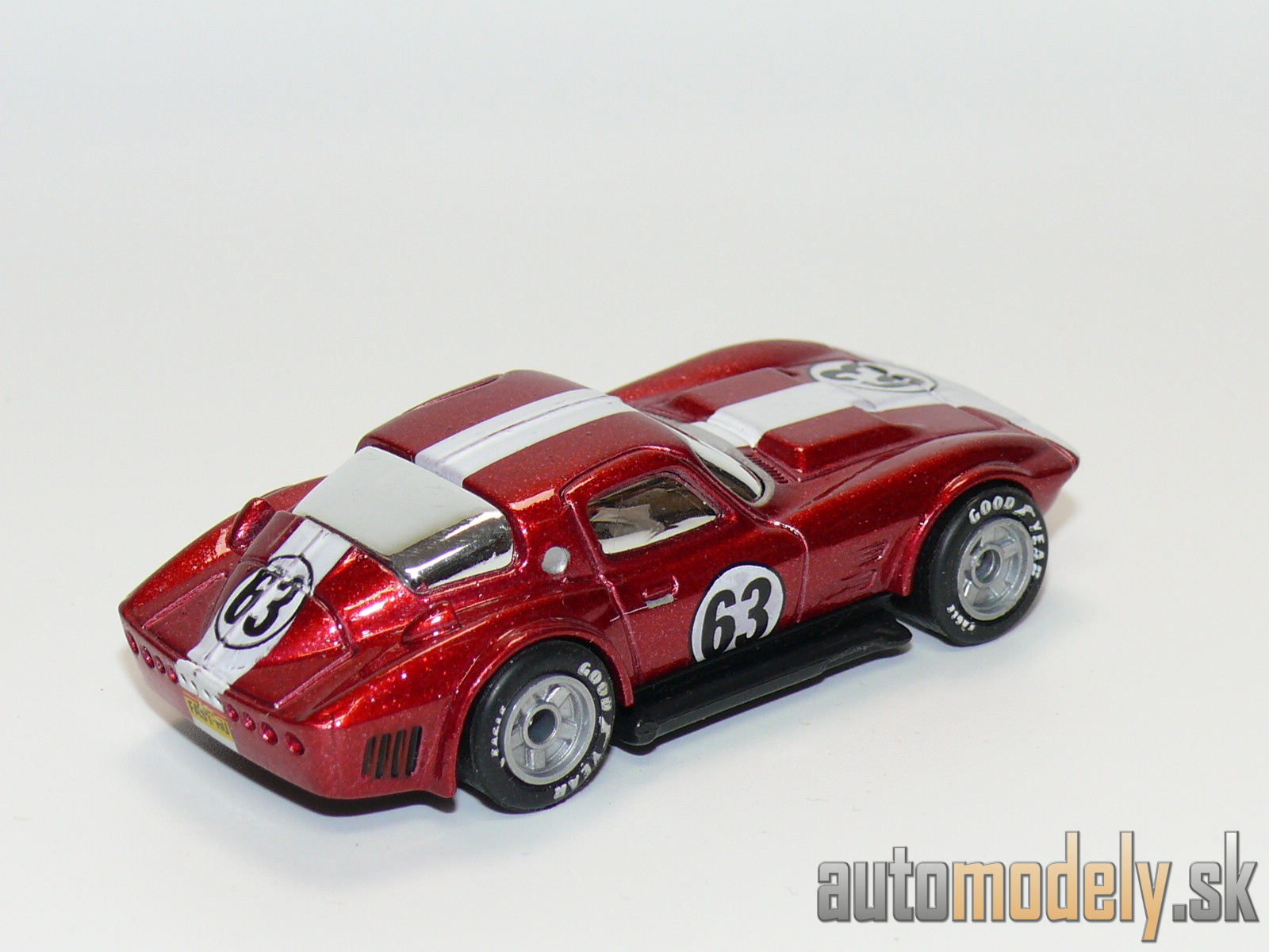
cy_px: 476
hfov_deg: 16.8
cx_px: 634
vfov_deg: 12.7
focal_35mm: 117
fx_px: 4289
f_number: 4
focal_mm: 14.4
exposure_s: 1/30
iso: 100
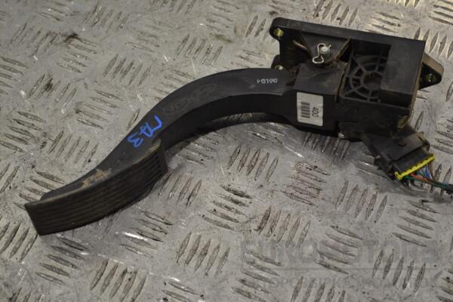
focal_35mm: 72
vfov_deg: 18.9
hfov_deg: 28.1
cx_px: 226
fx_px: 906
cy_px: 151
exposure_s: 1/125
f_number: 5.3
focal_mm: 48
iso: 400
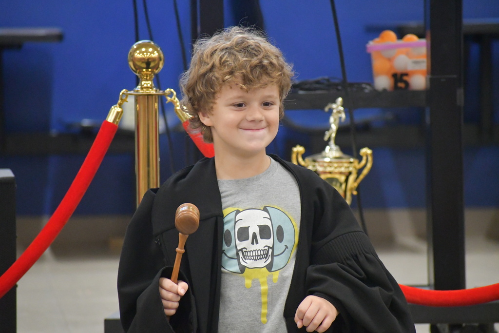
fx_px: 4574
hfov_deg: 6.2
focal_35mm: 330
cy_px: 166
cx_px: 250
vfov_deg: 4.2
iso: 9000
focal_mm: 220
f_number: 5.6
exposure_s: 1/250
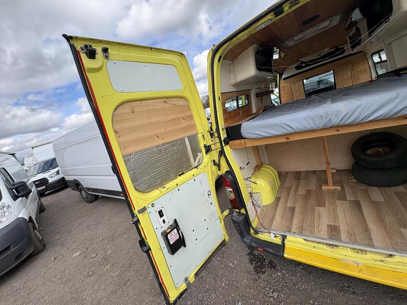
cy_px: 152
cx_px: 204
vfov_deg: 85.7
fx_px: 165
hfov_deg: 102.1
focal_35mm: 14
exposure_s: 1/899
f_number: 2.2
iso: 40
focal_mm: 2.22
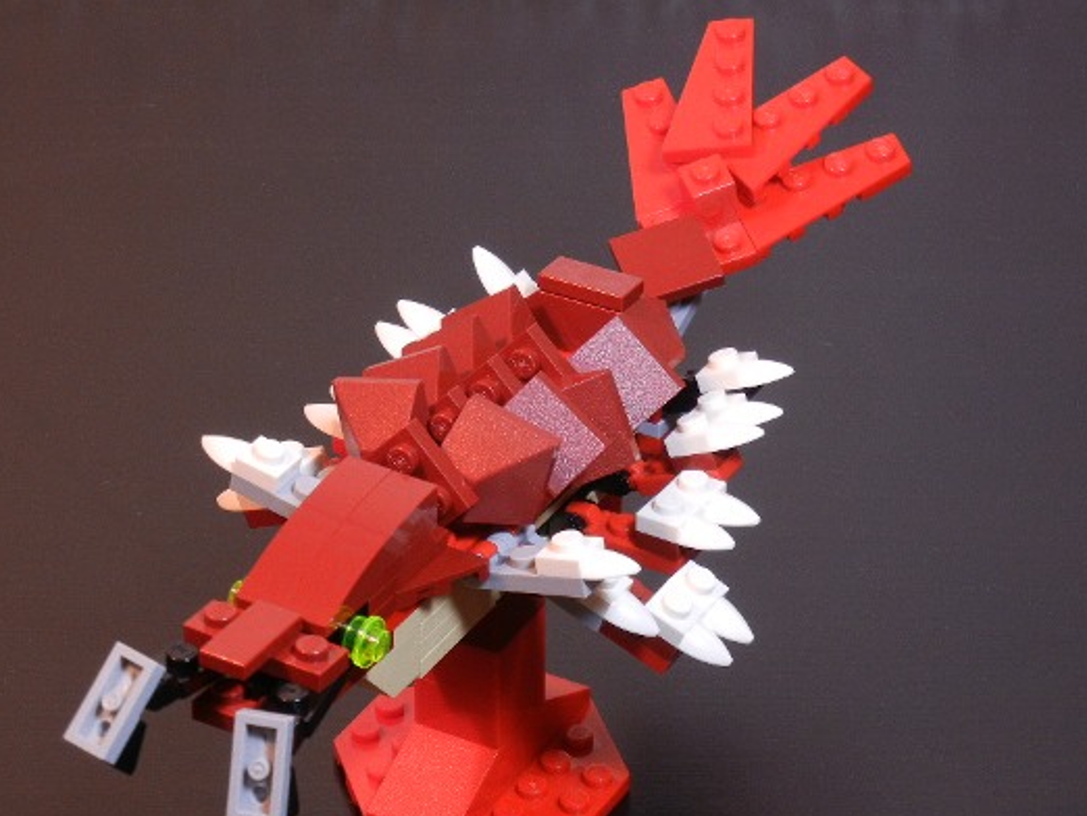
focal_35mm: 125
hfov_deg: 15.8
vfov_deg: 11.9
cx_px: 529
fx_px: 3927
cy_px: 495
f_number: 4.5
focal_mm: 18.3
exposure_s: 1/30
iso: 258
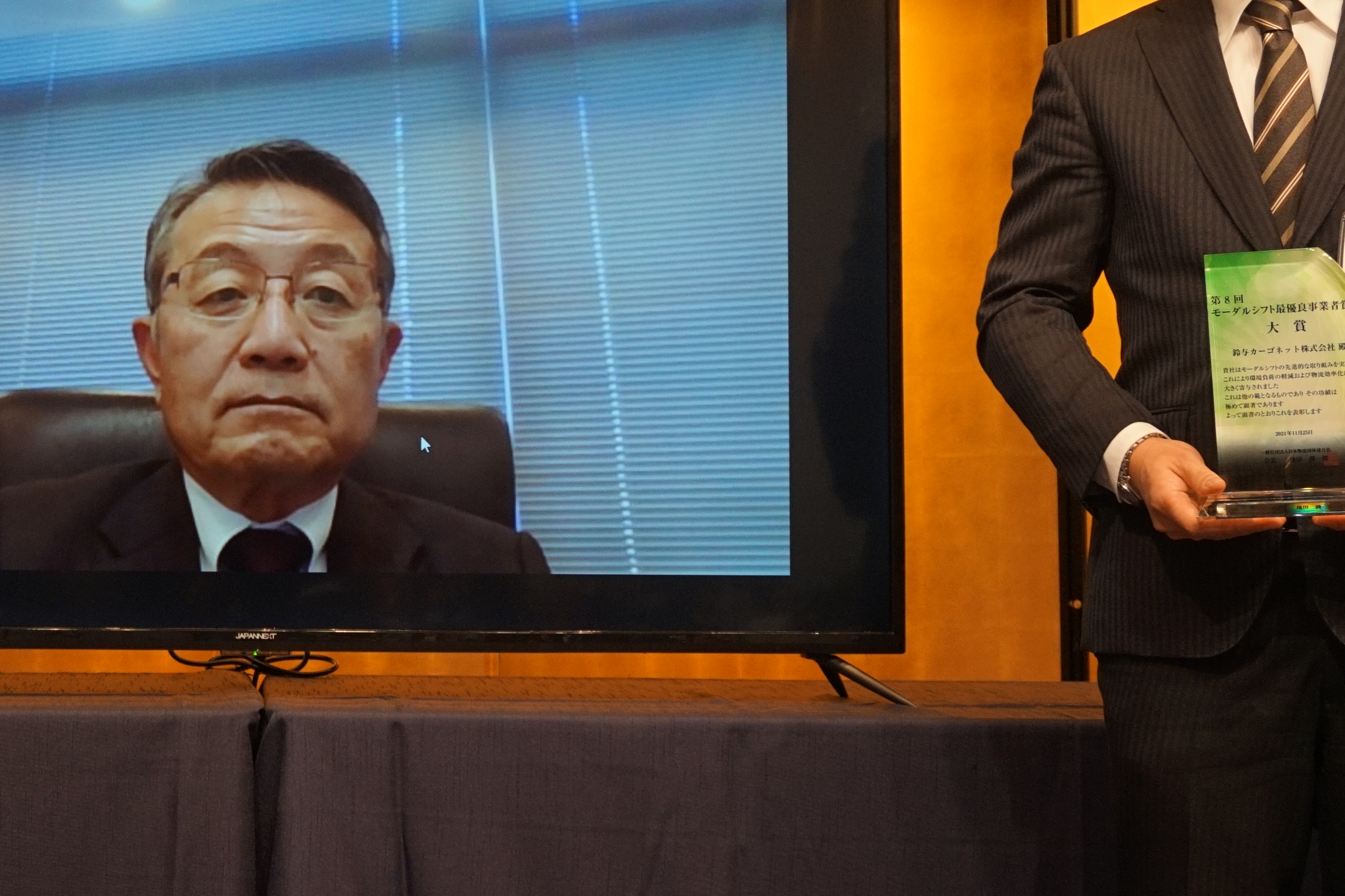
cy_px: 297
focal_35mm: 72
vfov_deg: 18.9
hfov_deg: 27.4
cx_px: 230
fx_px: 2691
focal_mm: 23
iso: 320
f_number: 4
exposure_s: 1/160
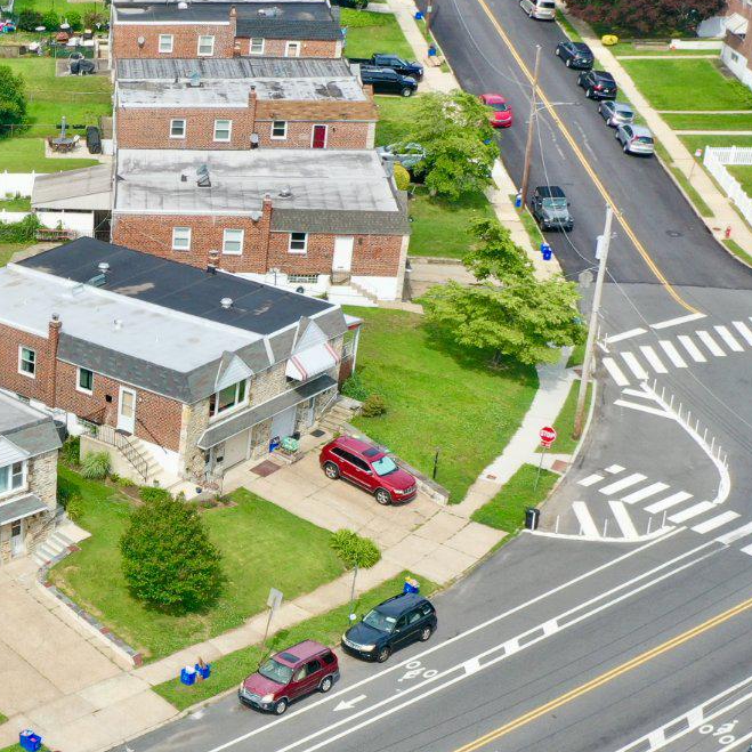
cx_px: -146
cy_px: 454
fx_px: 1819
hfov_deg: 21.7
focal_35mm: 74
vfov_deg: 23.3
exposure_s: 1/320
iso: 100
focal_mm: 10.26
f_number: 5.6
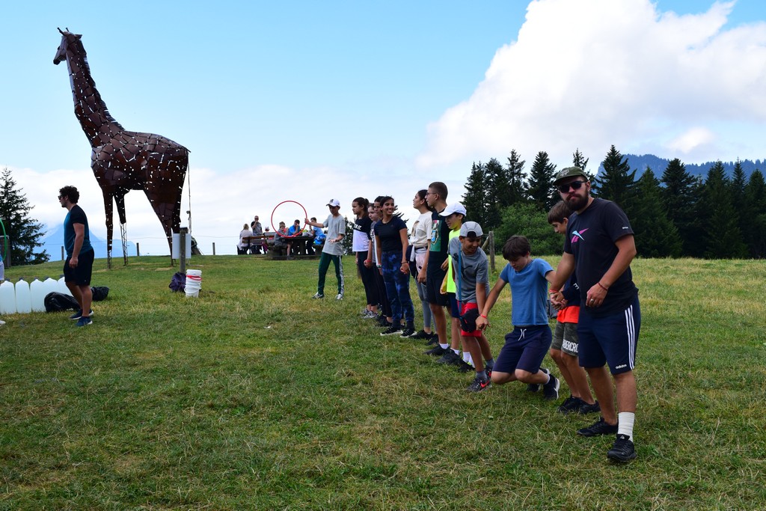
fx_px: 734
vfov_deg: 38.4
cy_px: 256
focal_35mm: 34
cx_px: 383
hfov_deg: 55.1
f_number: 9
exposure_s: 1/1250
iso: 800
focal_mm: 23
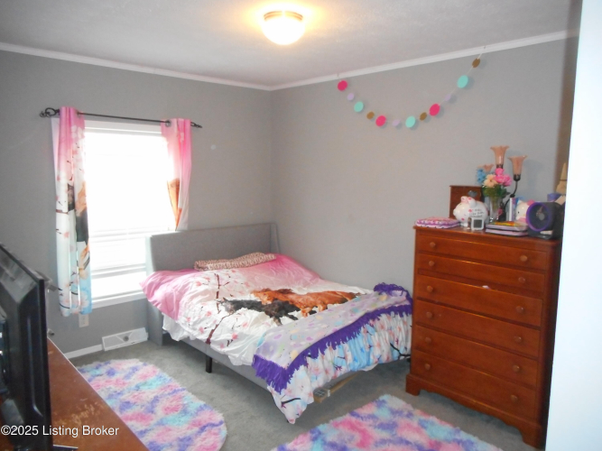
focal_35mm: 25
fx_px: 435
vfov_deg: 54.9
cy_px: 226
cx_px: 301
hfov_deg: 69.4
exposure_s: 1/25
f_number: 3.7
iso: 560
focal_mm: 4.5
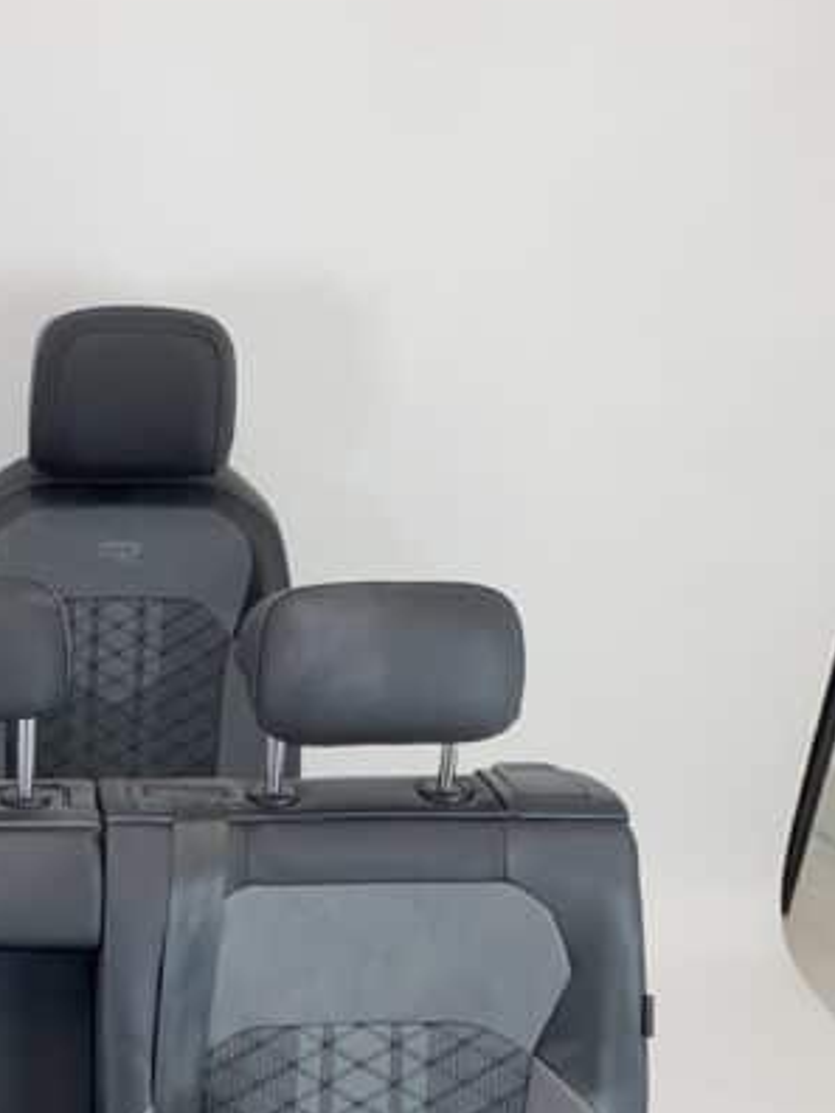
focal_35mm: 56
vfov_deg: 32.1
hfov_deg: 24.5
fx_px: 1801
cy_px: 1064
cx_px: -59
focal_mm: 4.25
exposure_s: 1/47
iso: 32
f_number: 1.8
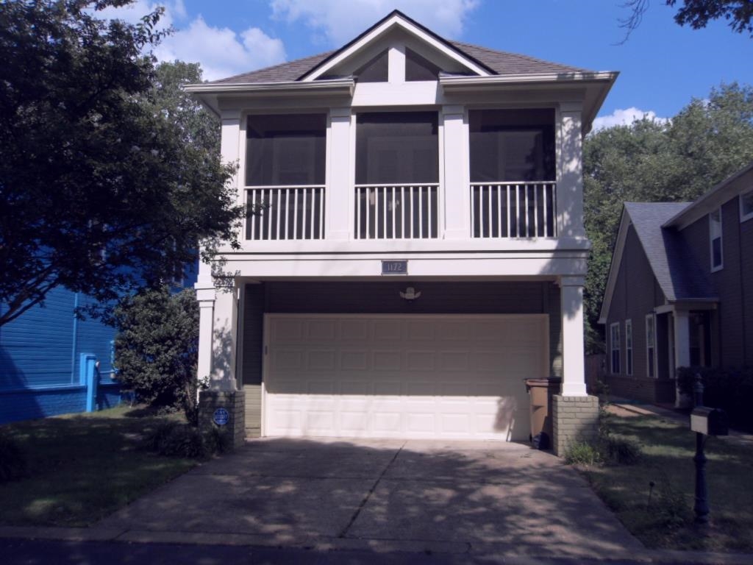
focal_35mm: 35
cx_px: 376
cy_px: 282
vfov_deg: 40.7
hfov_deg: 52.6
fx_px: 761
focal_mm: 6.3
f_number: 8.2
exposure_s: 1/250
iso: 80
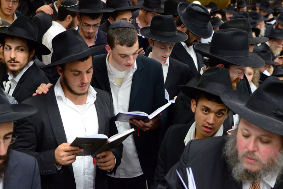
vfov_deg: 23.8
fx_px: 448
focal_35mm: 57
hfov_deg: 35.0
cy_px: 94
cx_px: 142
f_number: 3.5
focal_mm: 38
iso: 2000
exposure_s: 1/80
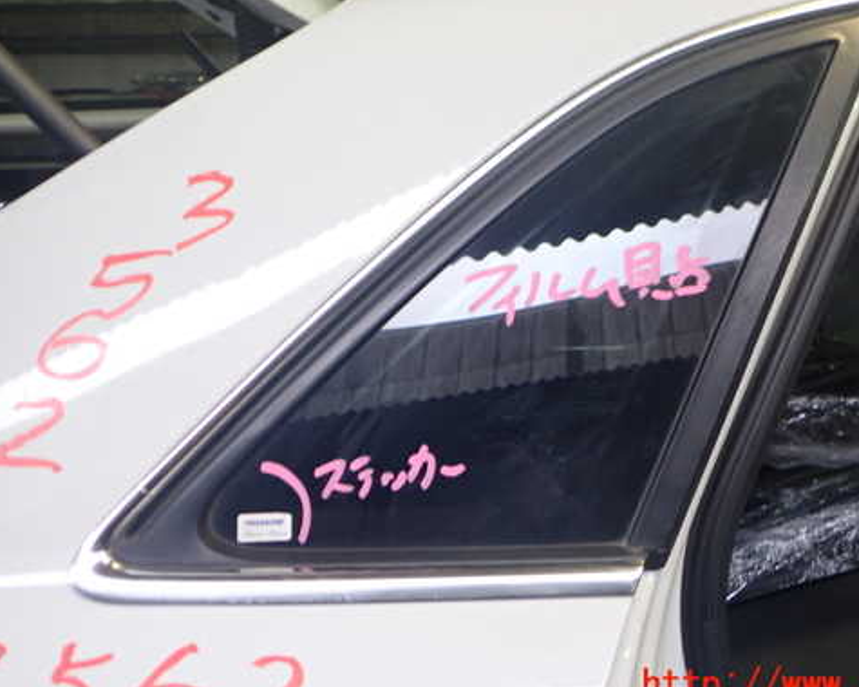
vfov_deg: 40.1
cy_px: 302
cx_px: 508
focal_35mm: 37
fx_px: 941
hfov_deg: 48.8
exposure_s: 1/40
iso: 250
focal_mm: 5.4
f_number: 2.3
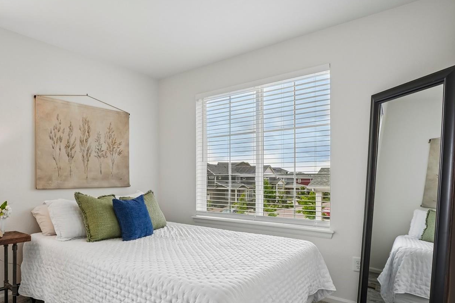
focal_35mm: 22
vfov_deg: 57.5
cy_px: 182
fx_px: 274
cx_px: 165
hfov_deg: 77.8
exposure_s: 1/30
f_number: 8
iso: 100
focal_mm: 11
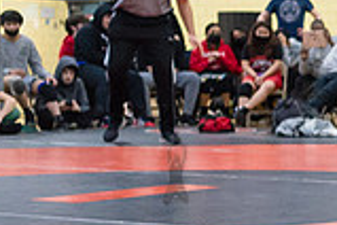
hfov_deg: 13.7
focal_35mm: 136
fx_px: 1273
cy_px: 167
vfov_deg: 10.1
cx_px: 585
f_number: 3.5
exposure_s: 1/400
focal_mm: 35
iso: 4000
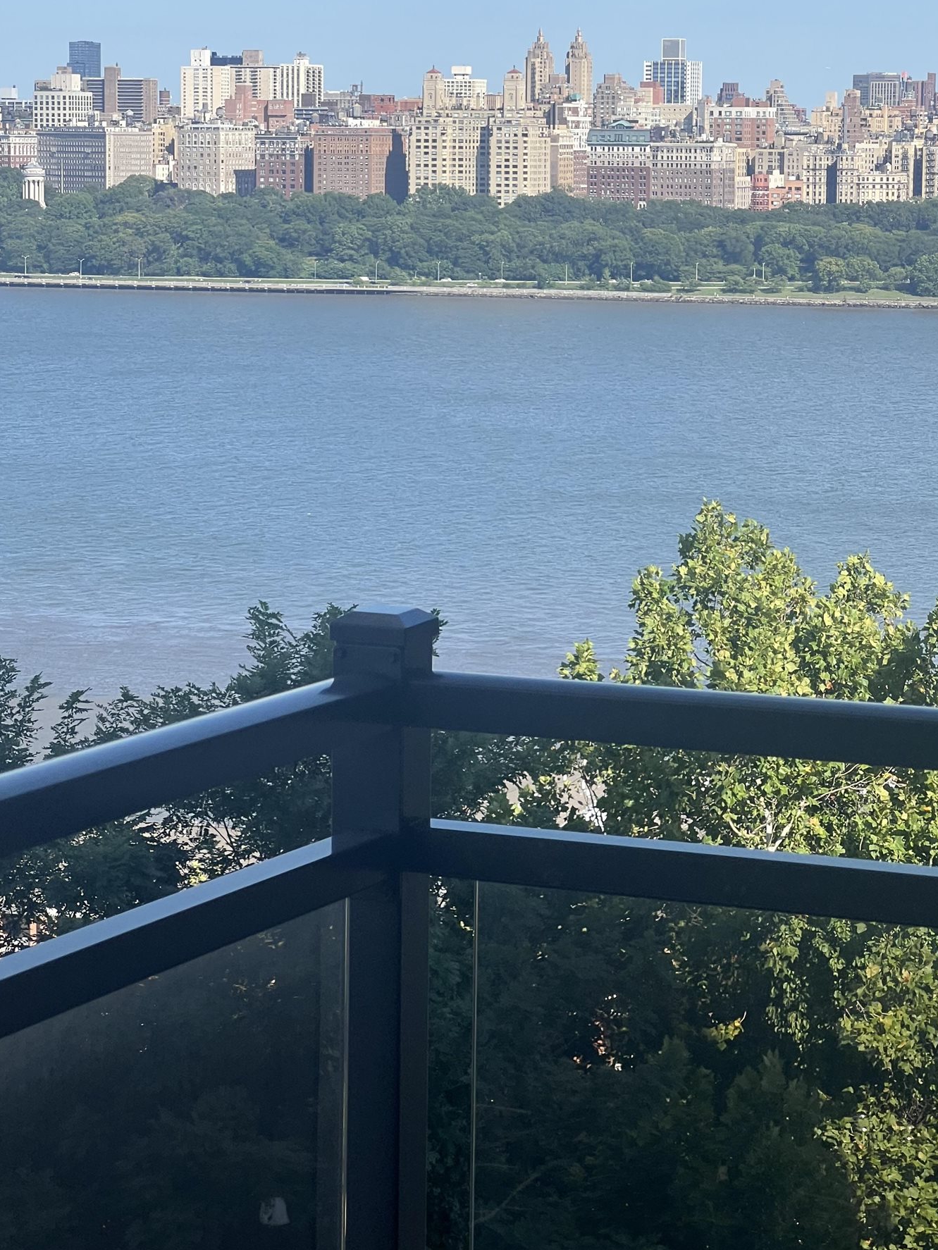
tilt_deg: -4.8
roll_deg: +0.0
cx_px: 439
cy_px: 501
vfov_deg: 19.6
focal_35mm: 100
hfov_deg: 14.8
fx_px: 3612
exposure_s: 1/694
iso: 32
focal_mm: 9
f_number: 2.8
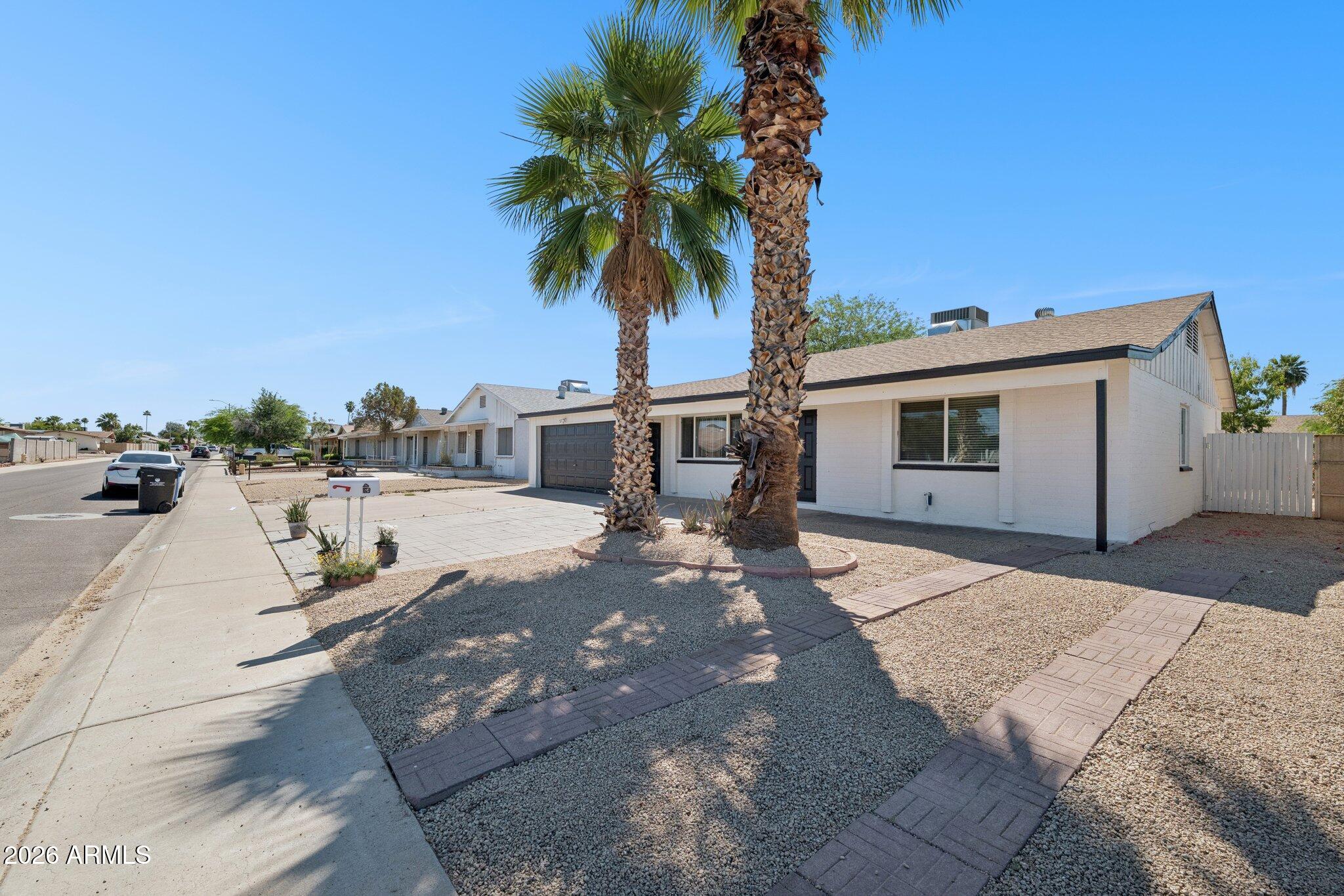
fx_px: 523
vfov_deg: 81.2
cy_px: 448
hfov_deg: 104.3
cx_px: 672
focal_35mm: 14
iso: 400
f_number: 8
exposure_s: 1/1000
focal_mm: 14
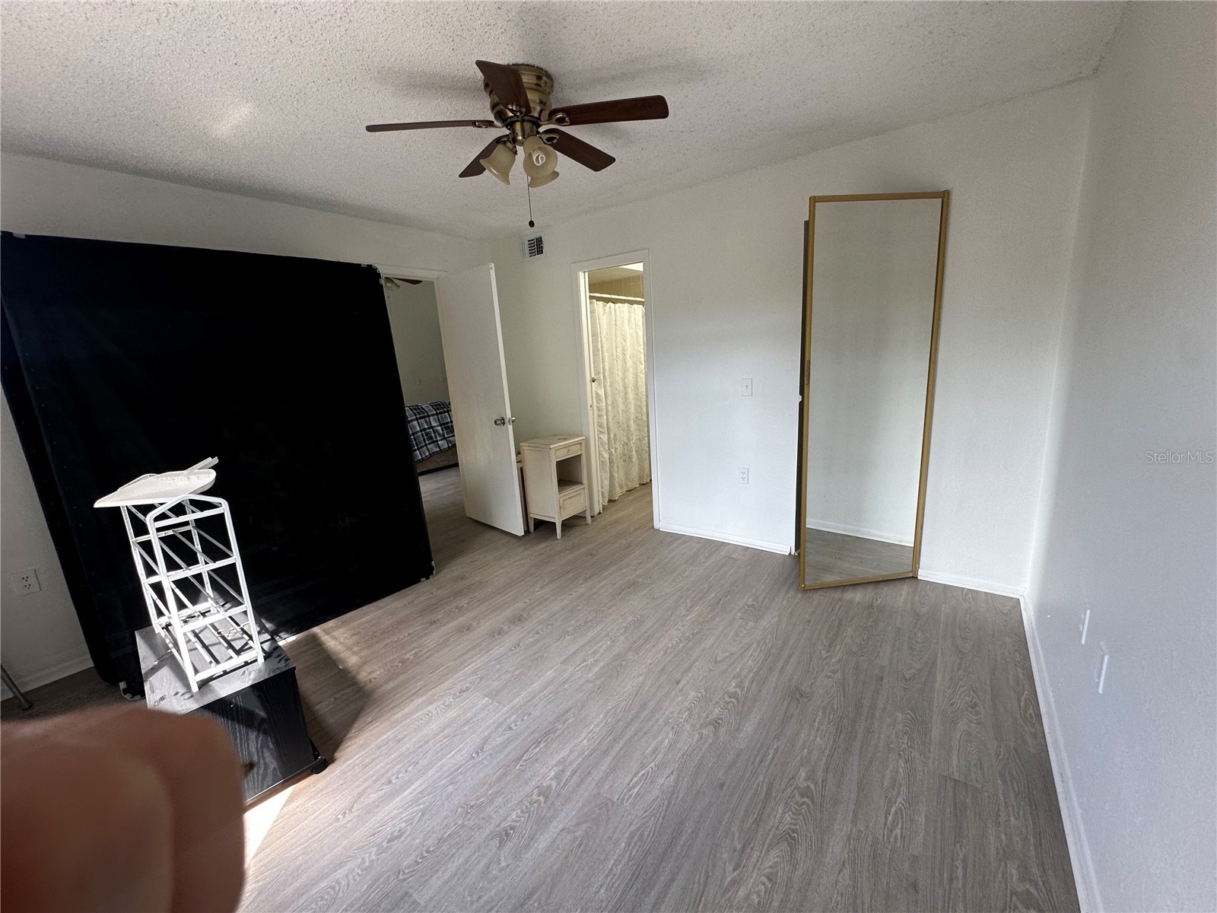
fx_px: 492
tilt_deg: -10.6
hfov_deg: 102.1
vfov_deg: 85.7
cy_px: 456
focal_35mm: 14
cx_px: 608
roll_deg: +3.5
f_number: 2.2
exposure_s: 1/120
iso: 80
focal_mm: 2.22
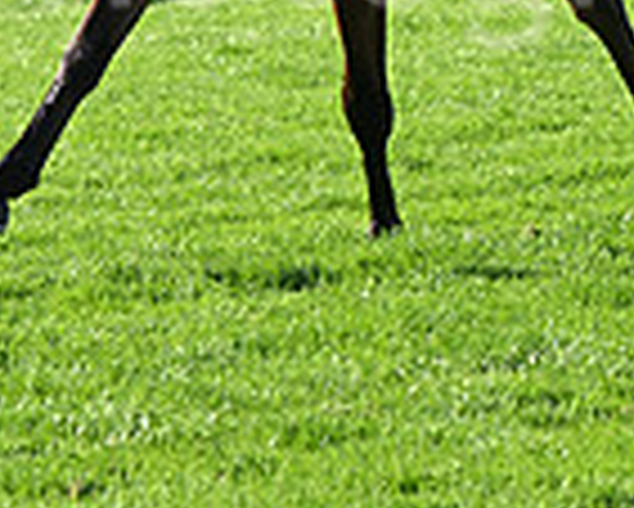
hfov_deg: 4.2
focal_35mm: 462
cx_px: 508
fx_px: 8675
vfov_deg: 3.3
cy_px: -276
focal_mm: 120
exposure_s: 1/1000
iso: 400
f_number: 5.6
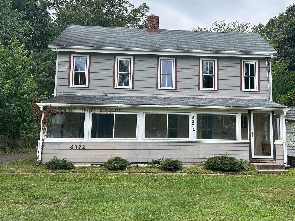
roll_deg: -0.5
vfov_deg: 41.8
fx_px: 290
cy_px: 102
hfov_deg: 53.6
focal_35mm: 34
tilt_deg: +6.9
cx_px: 178
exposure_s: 1/1869
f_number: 1.5
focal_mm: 5.7
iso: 50
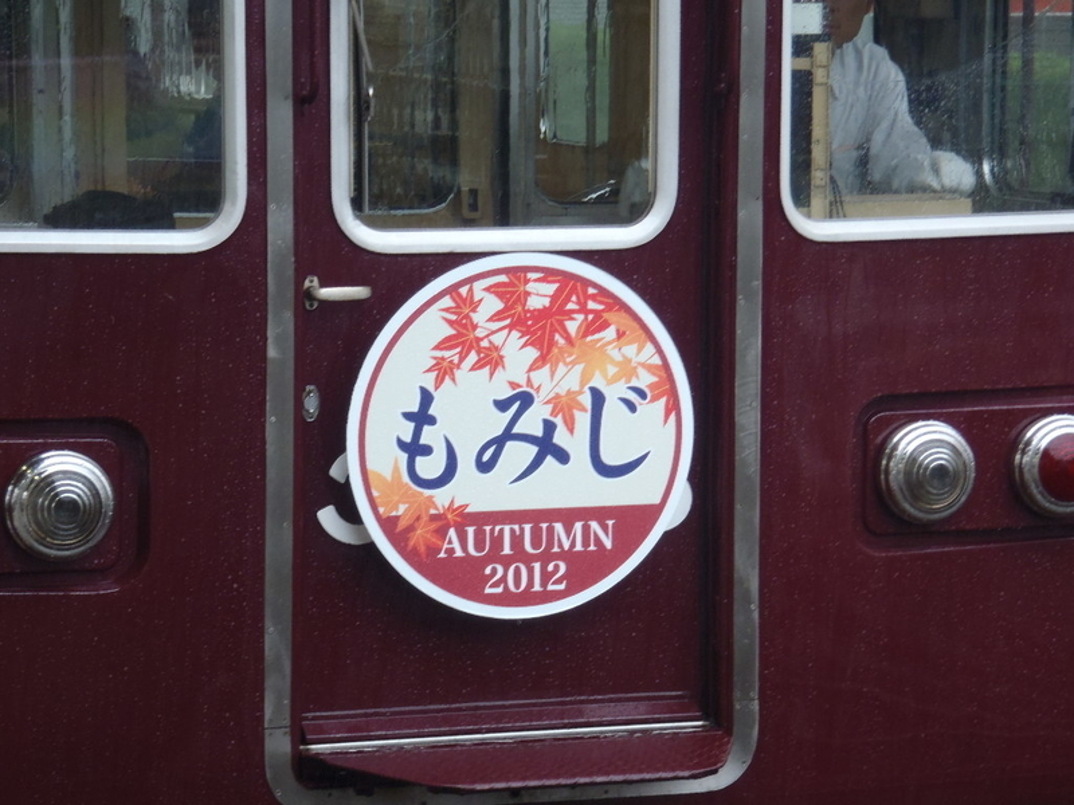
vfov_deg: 10.6
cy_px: 402
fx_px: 4344
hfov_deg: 14.1
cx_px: 537
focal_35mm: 140
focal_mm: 25
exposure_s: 1/30
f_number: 5.9
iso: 200
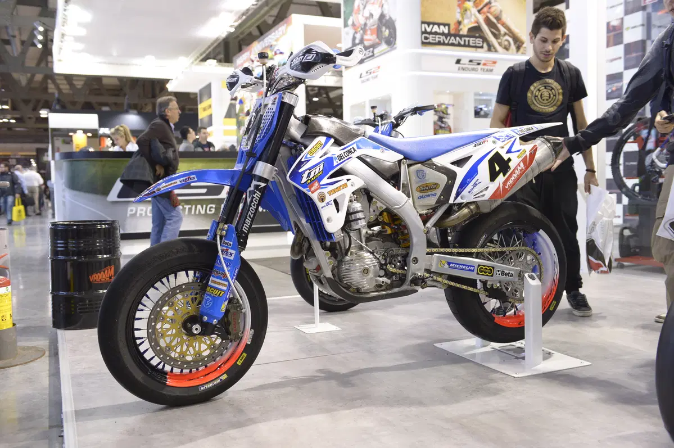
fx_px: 655
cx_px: 337
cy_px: 224
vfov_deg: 37.8
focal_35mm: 35
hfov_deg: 54.5
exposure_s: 1/200
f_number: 4
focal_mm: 35
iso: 1250
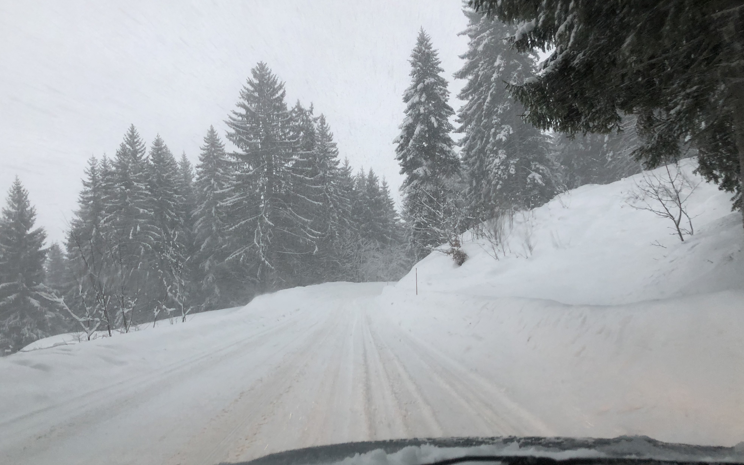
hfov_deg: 62.9
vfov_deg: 41.8
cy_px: 225
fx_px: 608
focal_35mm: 30
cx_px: 372
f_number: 1.8
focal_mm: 4
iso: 32
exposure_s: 1/33
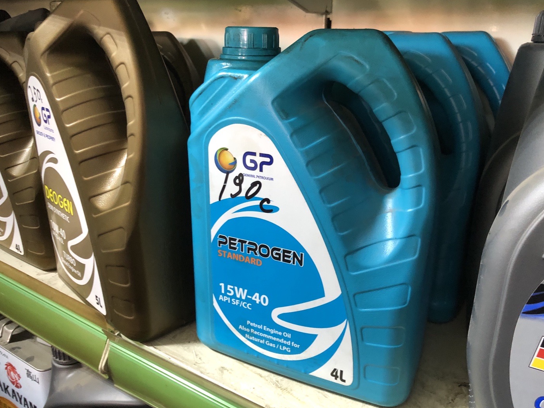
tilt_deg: -17.3
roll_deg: -0.9
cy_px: 198
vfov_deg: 48.2
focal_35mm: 29
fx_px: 456
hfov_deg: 61.7
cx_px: 273
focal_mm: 4
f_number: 1.8
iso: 100
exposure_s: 1/12
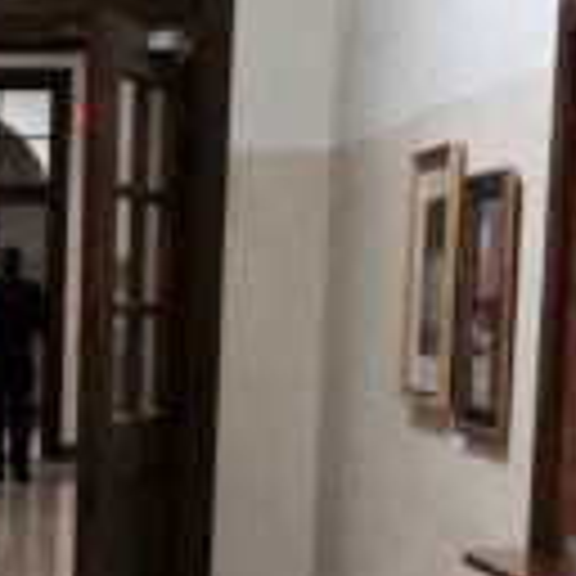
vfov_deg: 13.8
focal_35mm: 124
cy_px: 590
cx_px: -207
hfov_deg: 13.5
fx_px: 2334
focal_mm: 4.12
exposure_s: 1/30
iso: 80
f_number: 2.2
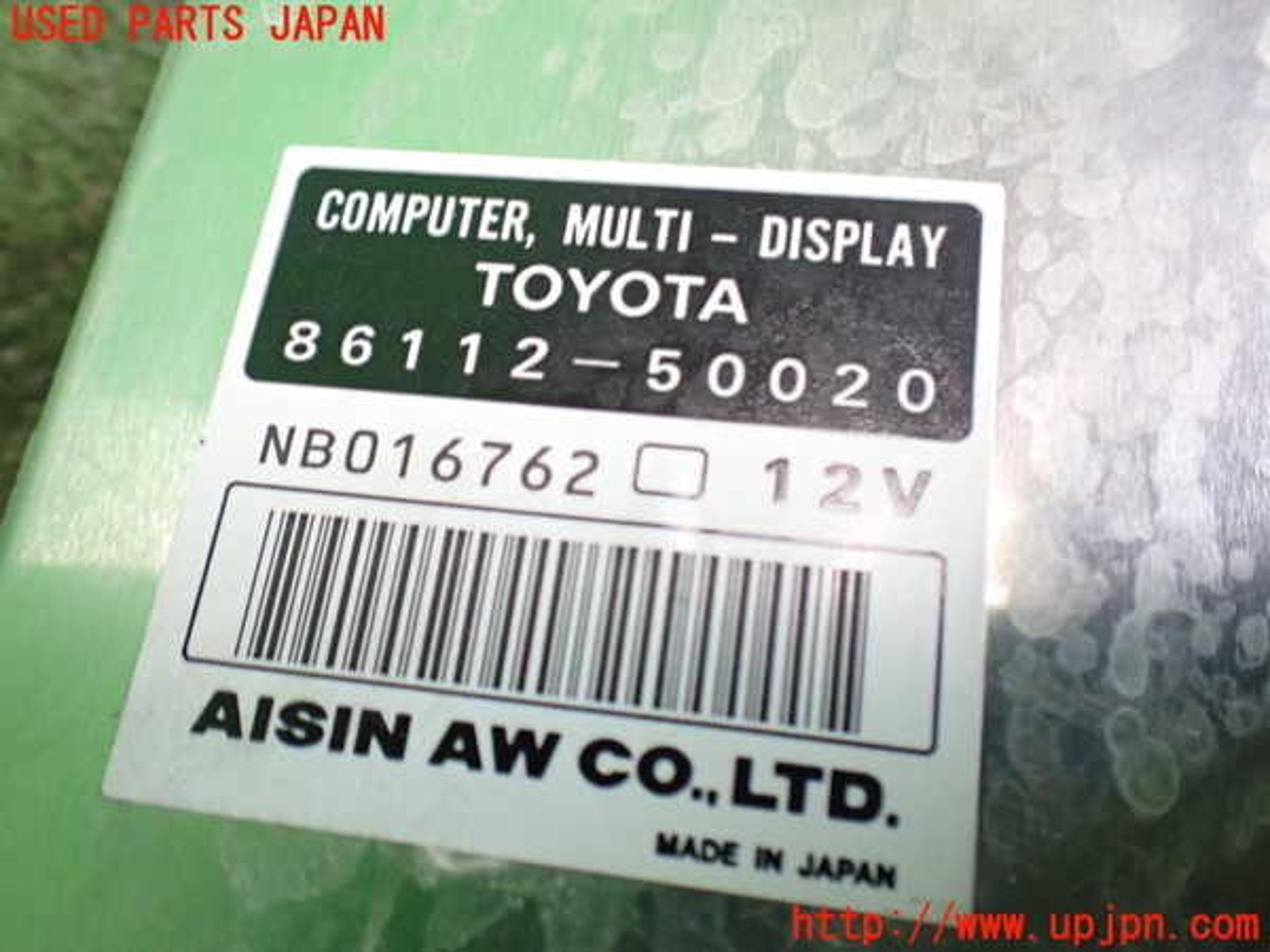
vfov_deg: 46.8
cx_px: 635
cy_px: 476
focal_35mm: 30
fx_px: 1101
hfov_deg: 60.0
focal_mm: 5.4
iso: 800
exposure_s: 1/100
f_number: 2.3
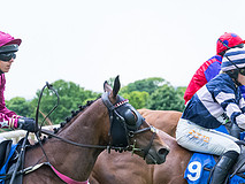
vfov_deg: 6.9
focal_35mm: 214
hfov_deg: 9.2
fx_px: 1515
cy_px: 190
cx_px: 171
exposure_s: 1/1600
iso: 2000
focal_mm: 70
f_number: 4
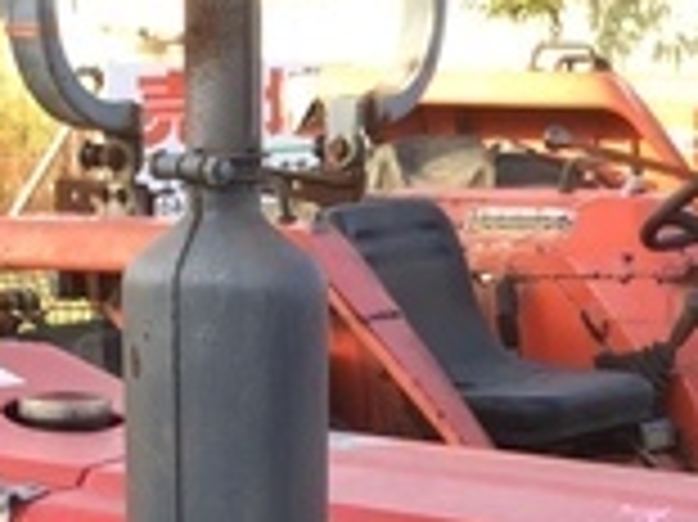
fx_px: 2579
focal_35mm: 128
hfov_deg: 15.4
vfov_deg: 10.7
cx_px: 230
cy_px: 999
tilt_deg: -20.6
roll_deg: -0.1
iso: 25
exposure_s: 1/120
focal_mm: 3.3
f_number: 2.4
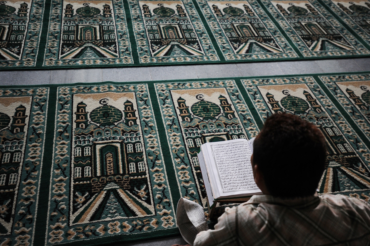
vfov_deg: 37.8
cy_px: 123
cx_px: 185
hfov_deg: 54.5
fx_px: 359
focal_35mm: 35
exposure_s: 1/60
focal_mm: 35
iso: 2000
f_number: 2.8
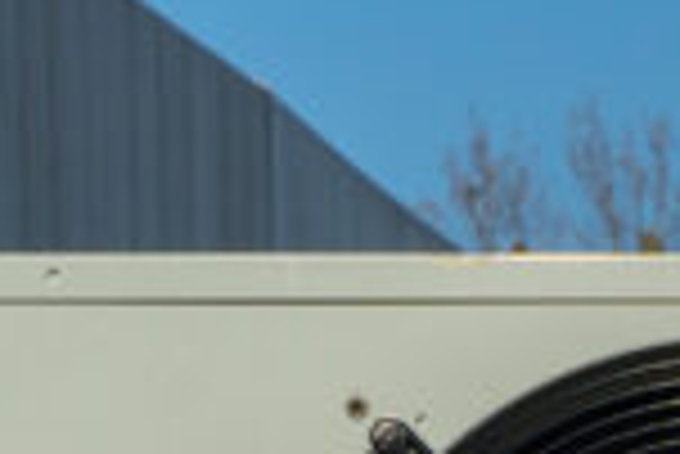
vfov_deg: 5.1
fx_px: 4859
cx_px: 1441
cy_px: 1270
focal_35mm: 257
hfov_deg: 7.6
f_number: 8
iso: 250
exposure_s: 1/800
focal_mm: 38
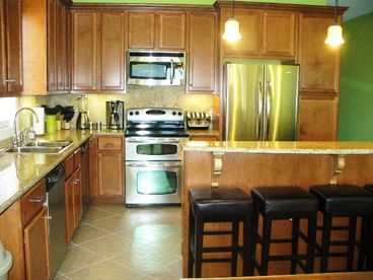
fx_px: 399
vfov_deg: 38.7
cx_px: 186
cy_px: 140
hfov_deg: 50.1
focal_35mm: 37
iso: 400
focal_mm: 6.1
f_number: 2.8
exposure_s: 1/60
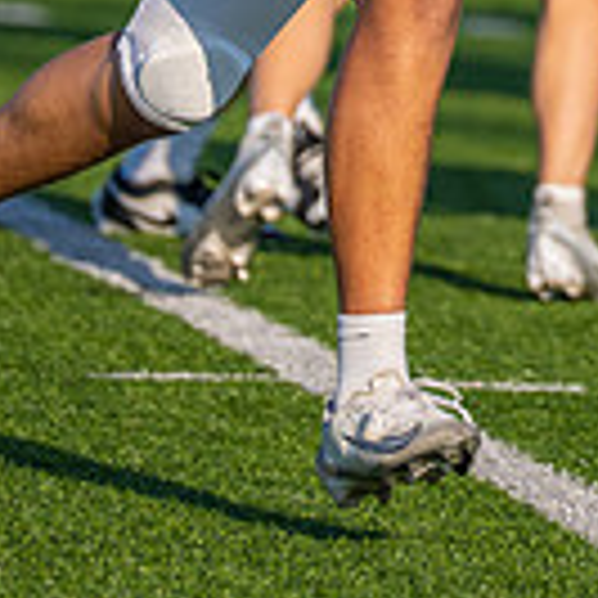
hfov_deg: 1.9
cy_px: -342
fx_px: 18470
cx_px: 637
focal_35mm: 945
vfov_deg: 1.9
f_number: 2.8
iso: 125
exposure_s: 1/4000
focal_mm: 200
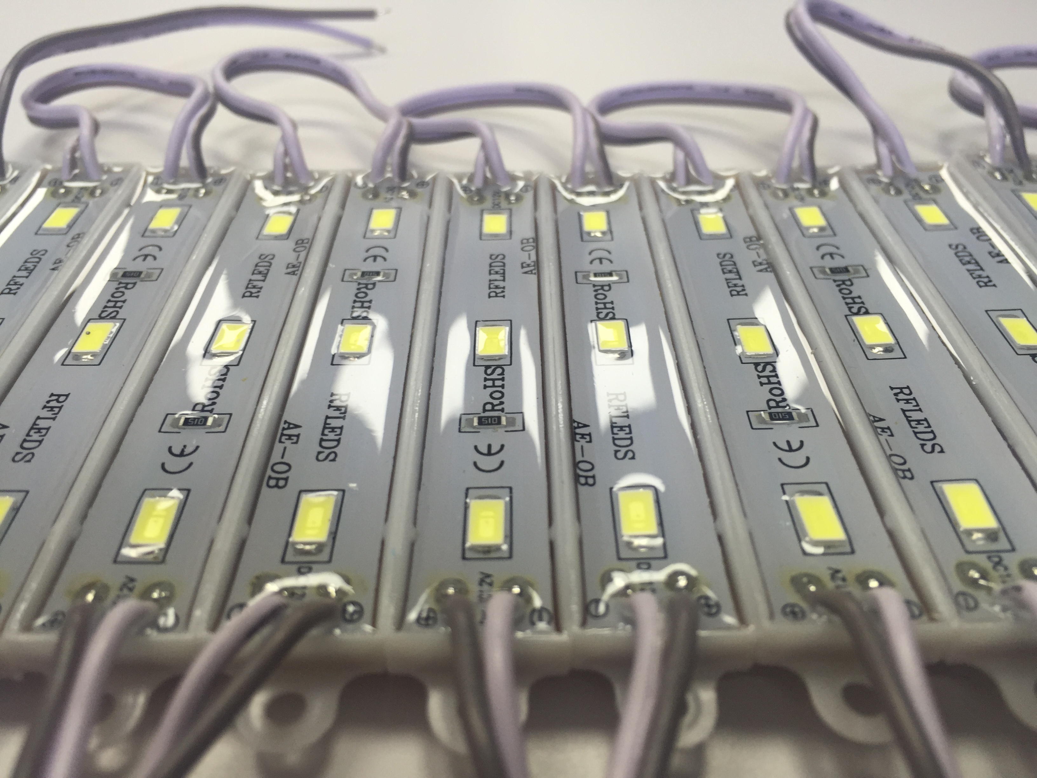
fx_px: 869
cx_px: 518
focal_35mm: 29
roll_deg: -0.1
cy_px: 389
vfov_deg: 48.2
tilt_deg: -38.9
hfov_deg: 61.7
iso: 40
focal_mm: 4.15
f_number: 2.2
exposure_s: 1/50
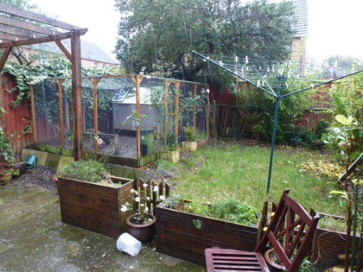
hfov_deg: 71.6
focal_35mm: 24
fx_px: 252
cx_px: 182
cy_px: 136
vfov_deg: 56.8
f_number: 3.3
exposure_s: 1/100
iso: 800
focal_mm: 4.3
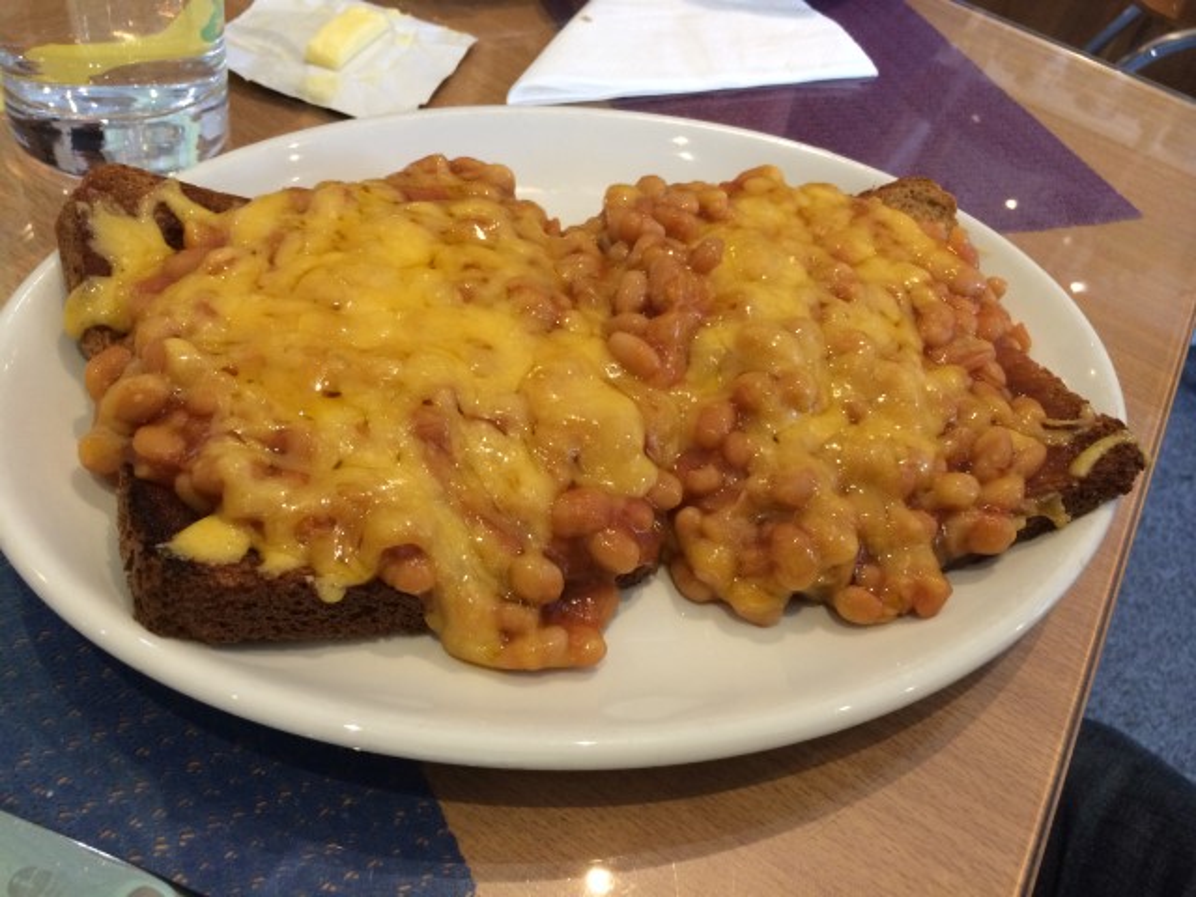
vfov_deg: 46.8
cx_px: 598
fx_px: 1037
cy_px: 448
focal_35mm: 30
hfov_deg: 60.0
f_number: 2.2
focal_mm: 4.12
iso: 200
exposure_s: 1/30
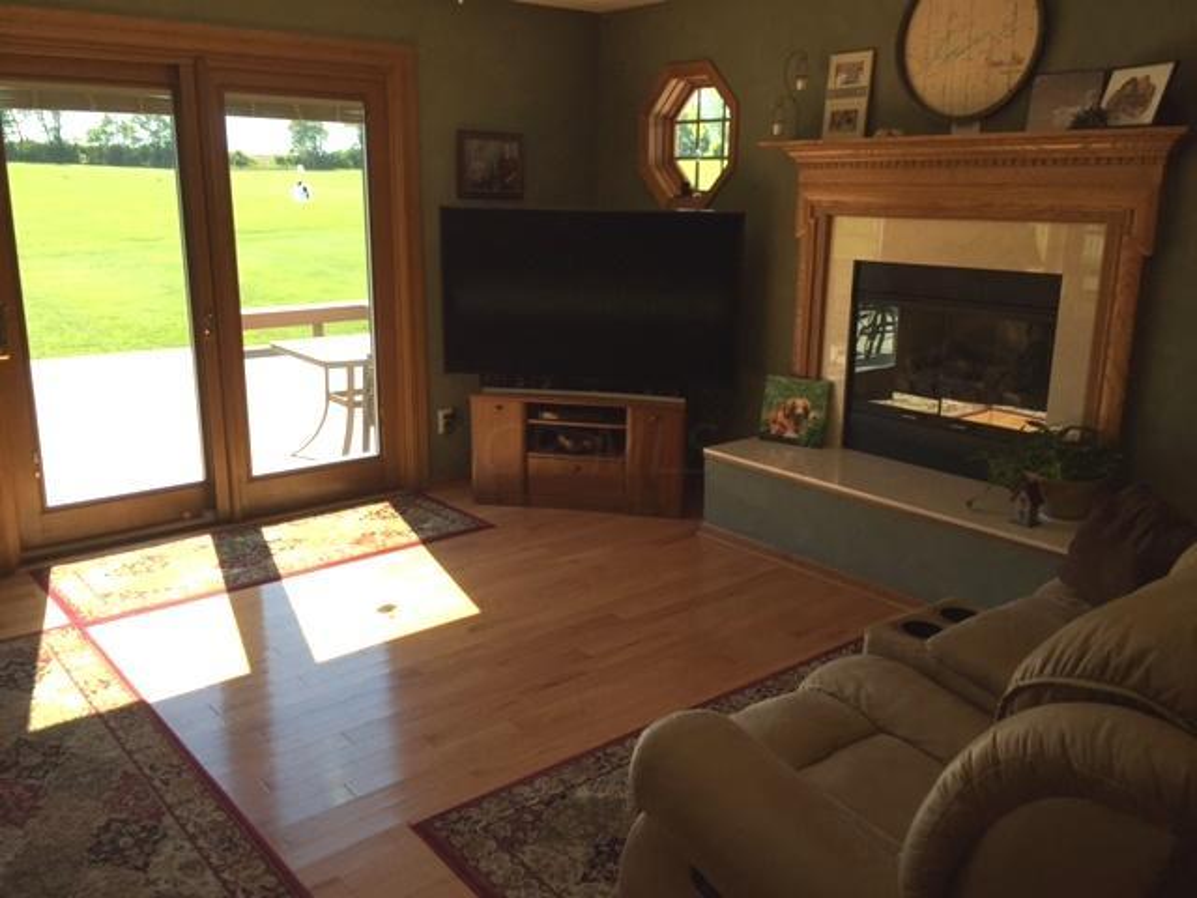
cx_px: 598
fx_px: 1003
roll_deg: +0.0
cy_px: 449
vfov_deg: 48.2
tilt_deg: -14.0
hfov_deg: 61.7
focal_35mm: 29
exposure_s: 1/332
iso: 32
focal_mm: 4.15
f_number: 2.2
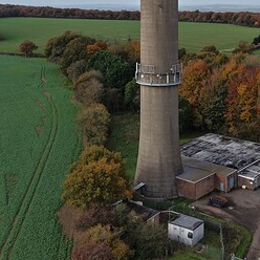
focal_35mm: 57
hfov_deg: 29.9
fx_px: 484
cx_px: 162
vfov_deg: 28.9
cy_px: 29
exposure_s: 1/3000
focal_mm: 8.67
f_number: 1.8
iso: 160
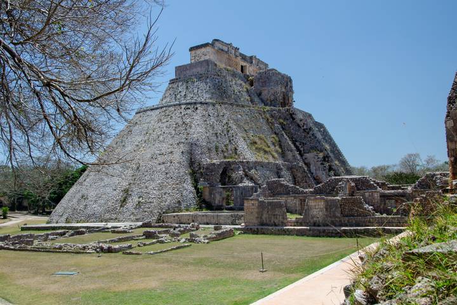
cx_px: 228
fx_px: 457
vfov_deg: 36.9
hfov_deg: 53.1
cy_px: 152
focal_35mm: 36
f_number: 9
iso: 100
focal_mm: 24
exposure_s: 1/80
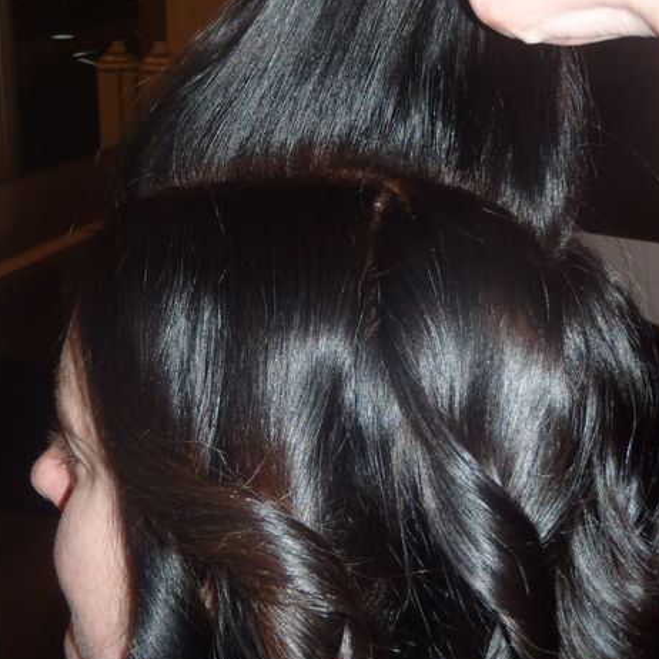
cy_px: 338
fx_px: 1292
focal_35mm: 60
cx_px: 310
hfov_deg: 28.6
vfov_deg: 28.6
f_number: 4.9
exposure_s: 1/40
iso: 125
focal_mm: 8.8
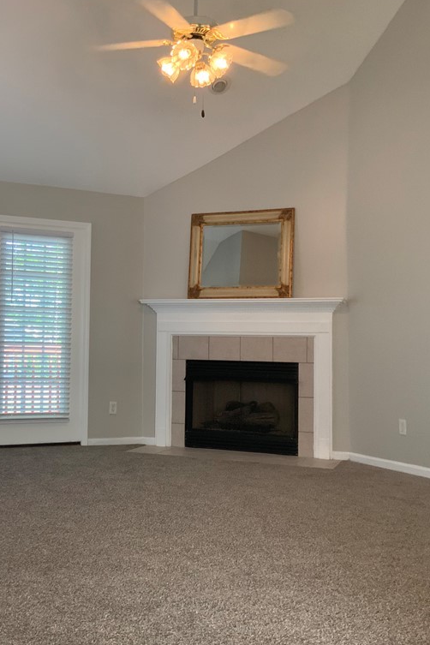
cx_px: 158
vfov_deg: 47.4
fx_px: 735
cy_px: 321
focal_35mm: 41
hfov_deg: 32.5
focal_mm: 3
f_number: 1.8
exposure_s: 1/60
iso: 64
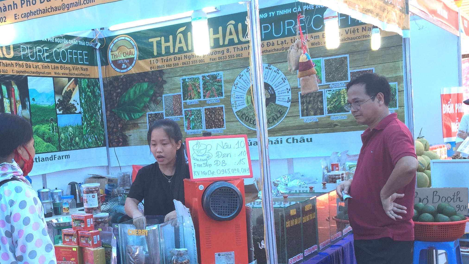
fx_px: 634
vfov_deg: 23.3
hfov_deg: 39.8
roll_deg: +2.8
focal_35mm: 51
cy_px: 186
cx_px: 137
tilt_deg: -7.0
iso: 32
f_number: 2.2
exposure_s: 1/126
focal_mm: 4.15
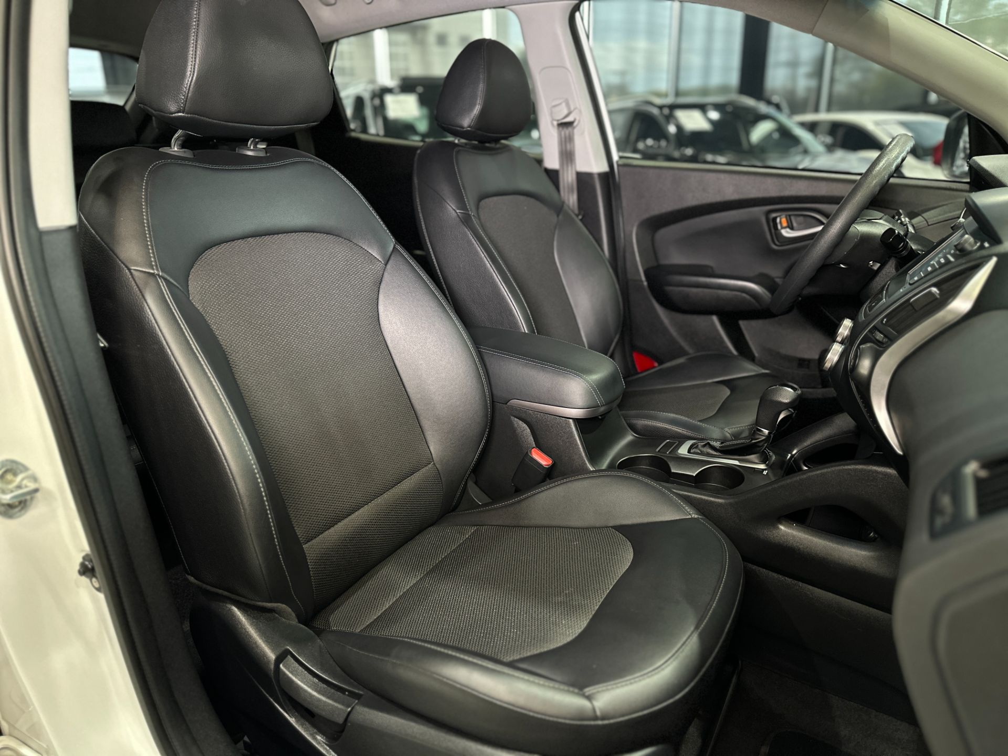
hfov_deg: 71.6
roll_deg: +1.0
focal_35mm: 24
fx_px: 699
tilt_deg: -18.7
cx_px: 504
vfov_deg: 56.8
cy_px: 378
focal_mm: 6.86
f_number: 1.78
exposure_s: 1/60
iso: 400
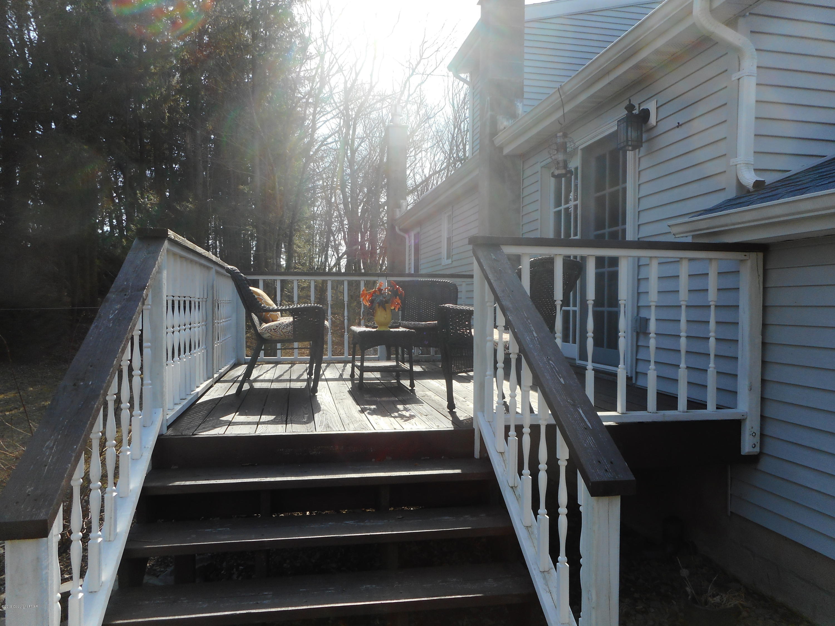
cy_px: 313
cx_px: 418
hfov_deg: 69.4
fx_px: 603
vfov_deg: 54.9
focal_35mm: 25
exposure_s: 1/320
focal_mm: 4.5
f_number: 3.7
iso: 80
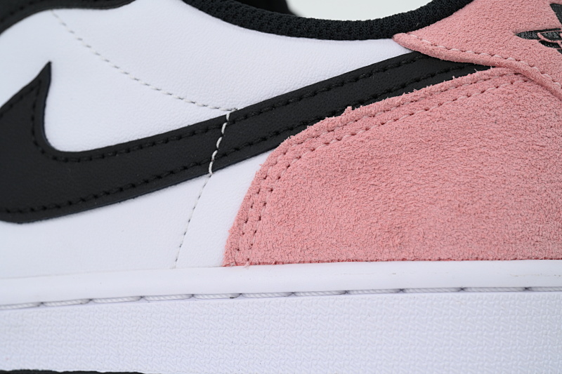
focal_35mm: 92
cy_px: 187
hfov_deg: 22.1
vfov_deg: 14.9
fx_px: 1436
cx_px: 281
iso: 400
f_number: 11
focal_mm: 92
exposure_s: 1/100
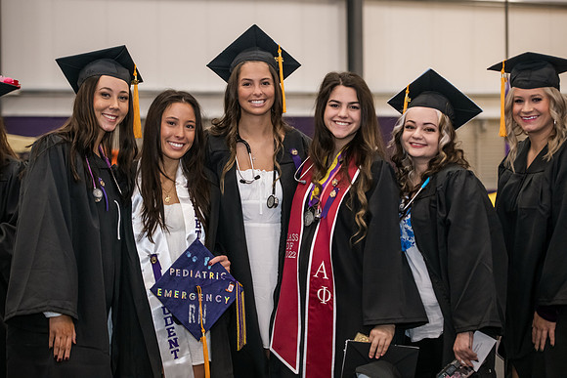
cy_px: 189
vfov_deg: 16.7
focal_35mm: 82
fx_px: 1292
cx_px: 284
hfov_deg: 24.8
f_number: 3.5
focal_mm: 82
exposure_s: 1/200
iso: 2000
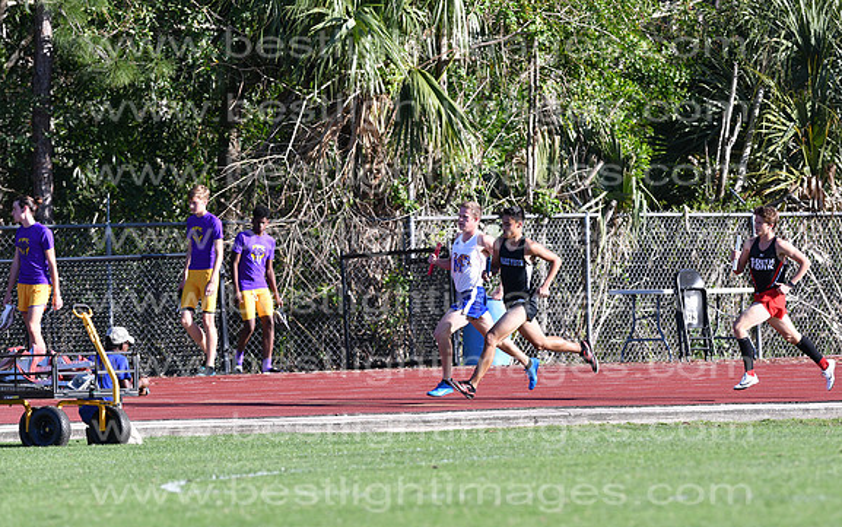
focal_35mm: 461
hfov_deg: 4.6
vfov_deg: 2.9
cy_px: 271
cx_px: 422
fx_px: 10582
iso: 320
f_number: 5.6
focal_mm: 300
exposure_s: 1/1000
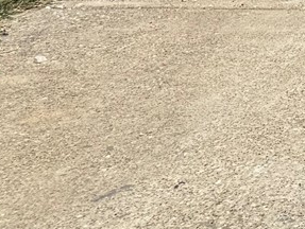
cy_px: -408
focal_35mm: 171
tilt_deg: -0.2
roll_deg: +0.0
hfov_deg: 8.8
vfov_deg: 7.8
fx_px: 1509
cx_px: 1005
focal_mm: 6.76
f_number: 1.78
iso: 80
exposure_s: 1/6711
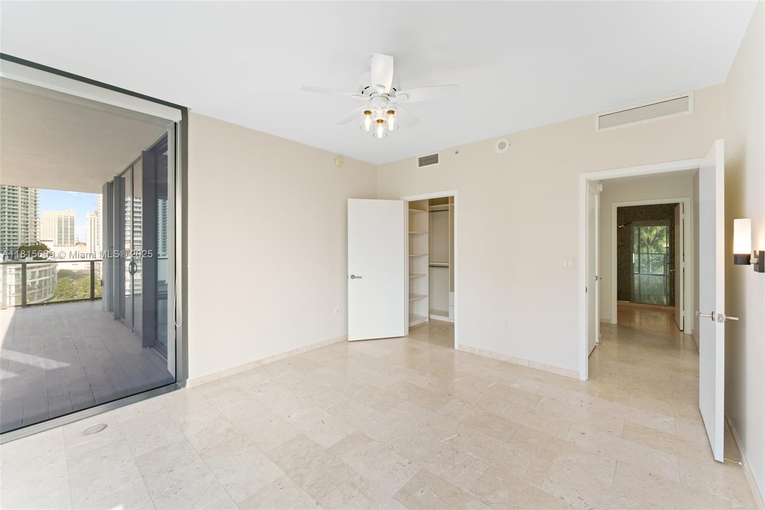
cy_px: 255
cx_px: 382
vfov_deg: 81.2
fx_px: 297
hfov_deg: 104.3
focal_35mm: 14
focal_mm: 14
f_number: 8
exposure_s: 1/8
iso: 200
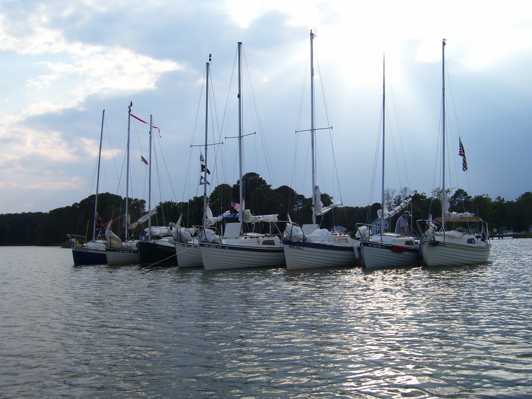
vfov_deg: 41.8
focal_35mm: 34
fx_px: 523
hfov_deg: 54.0
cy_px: 200
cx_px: 266
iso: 80
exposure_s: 1/350
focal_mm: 5.6
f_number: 4.8
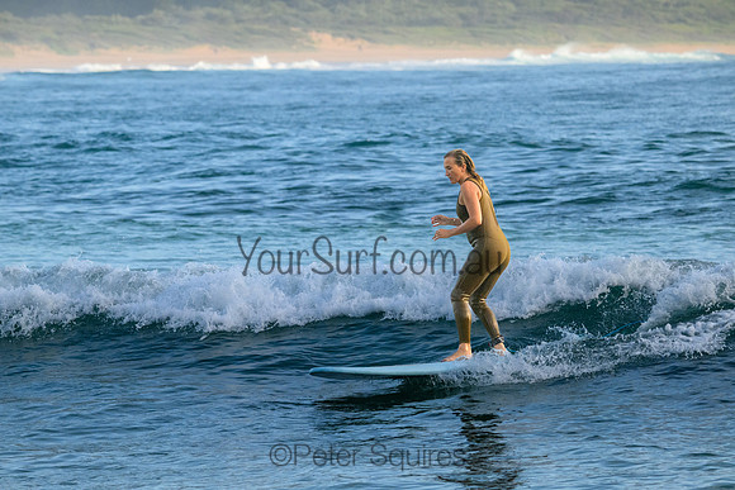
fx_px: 7147
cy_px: 245
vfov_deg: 3.9
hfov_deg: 5.9
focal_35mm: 350
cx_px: 368
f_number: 11
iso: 4000
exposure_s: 1/2000
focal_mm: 350
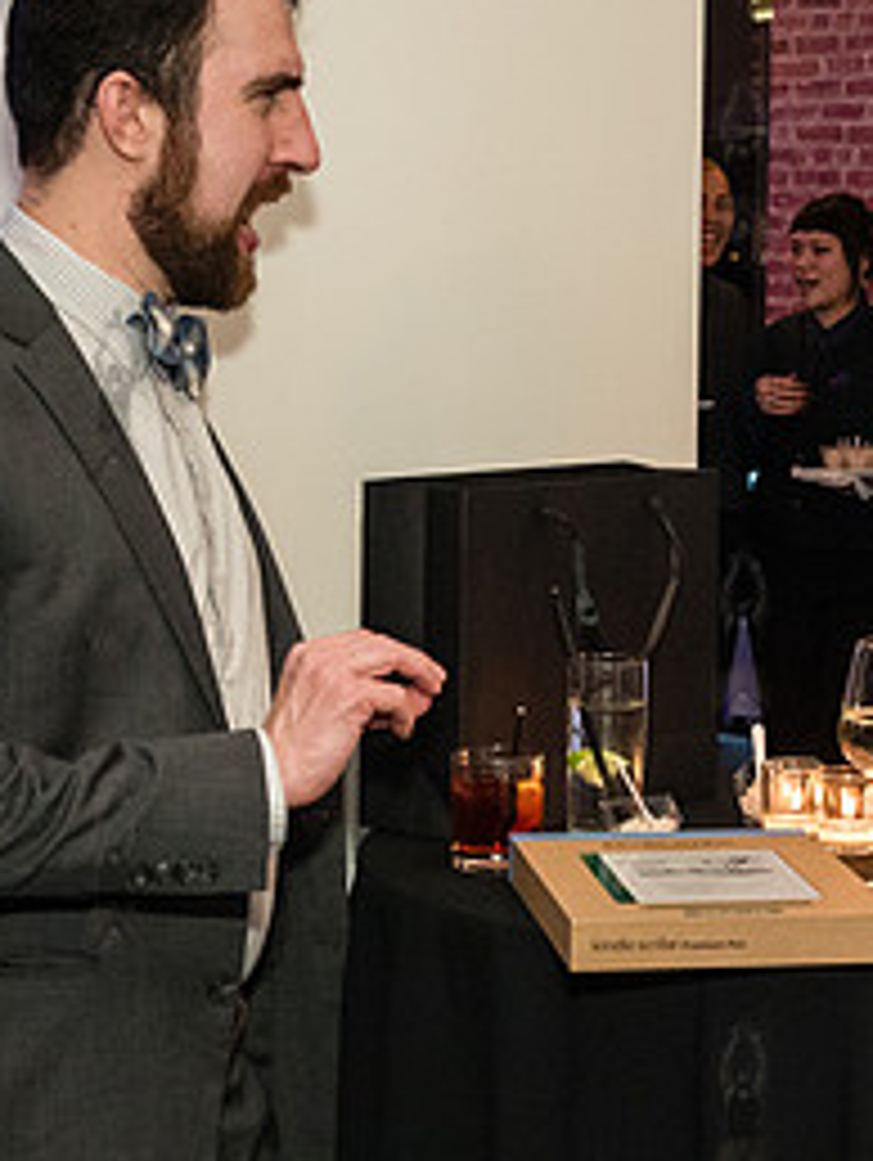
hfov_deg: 14.9
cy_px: 627
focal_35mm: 99
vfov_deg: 19.8
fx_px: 3323
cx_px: 614
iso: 5000
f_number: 5
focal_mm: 40
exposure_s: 1/160
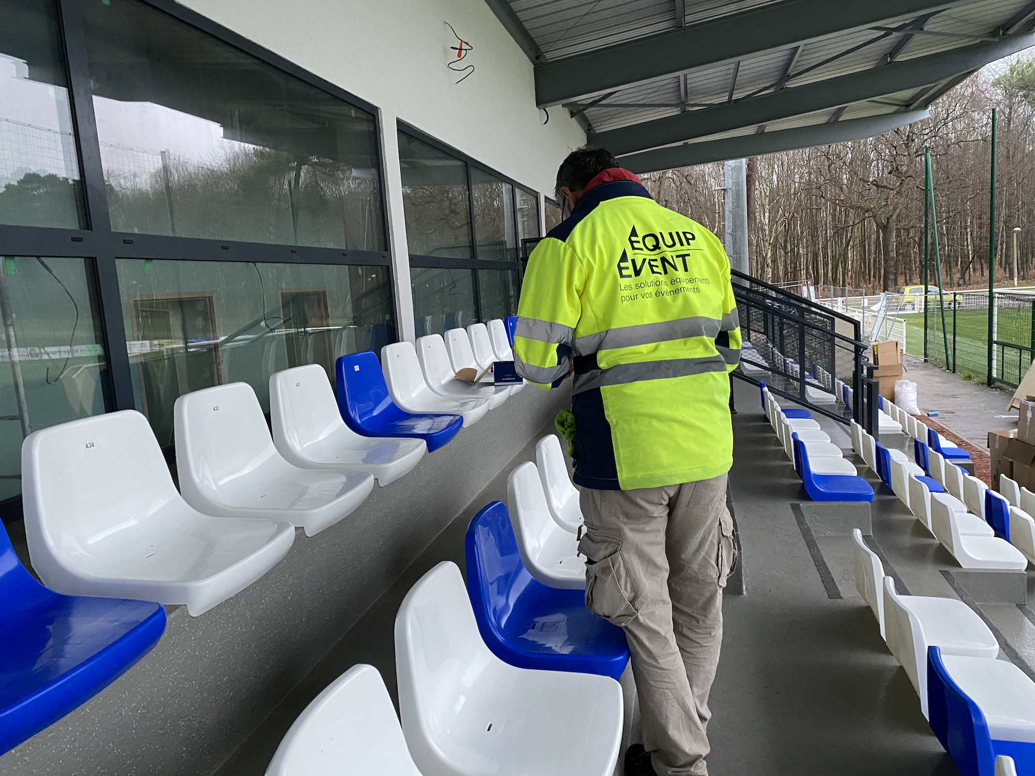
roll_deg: +3.2
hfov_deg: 67.3
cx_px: 518
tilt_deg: -9.3
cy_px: 388
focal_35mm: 26
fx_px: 777
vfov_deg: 53.1
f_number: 1.8
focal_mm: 4.25
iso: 250
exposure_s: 1/50
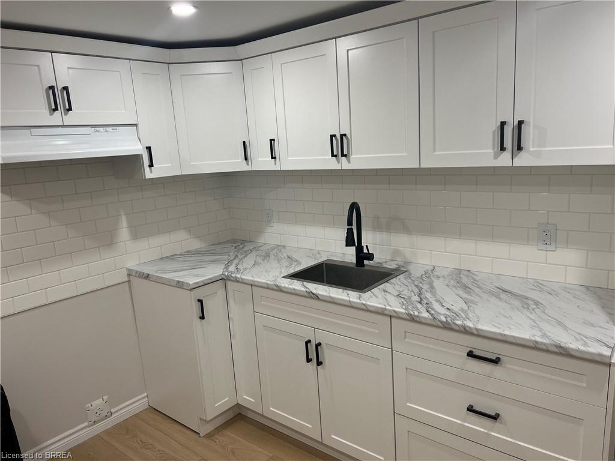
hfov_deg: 67.3
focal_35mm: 26
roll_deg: +3.9
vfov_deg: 53.1
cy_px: 230
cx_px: 308
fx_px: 462
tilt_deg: -10.8
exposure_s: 1/120
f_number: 1.5
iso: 64
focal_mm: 5.7
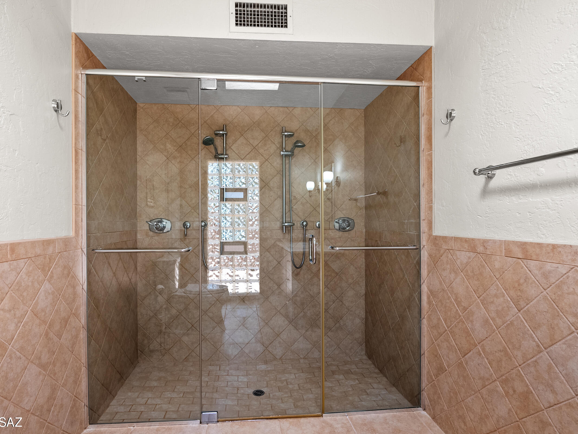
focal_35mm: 18
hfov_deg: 87.6
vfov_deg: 71.6
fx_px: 301
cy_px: 217
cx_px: 269
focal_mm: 16
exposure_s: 1/8
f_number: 8
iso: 400
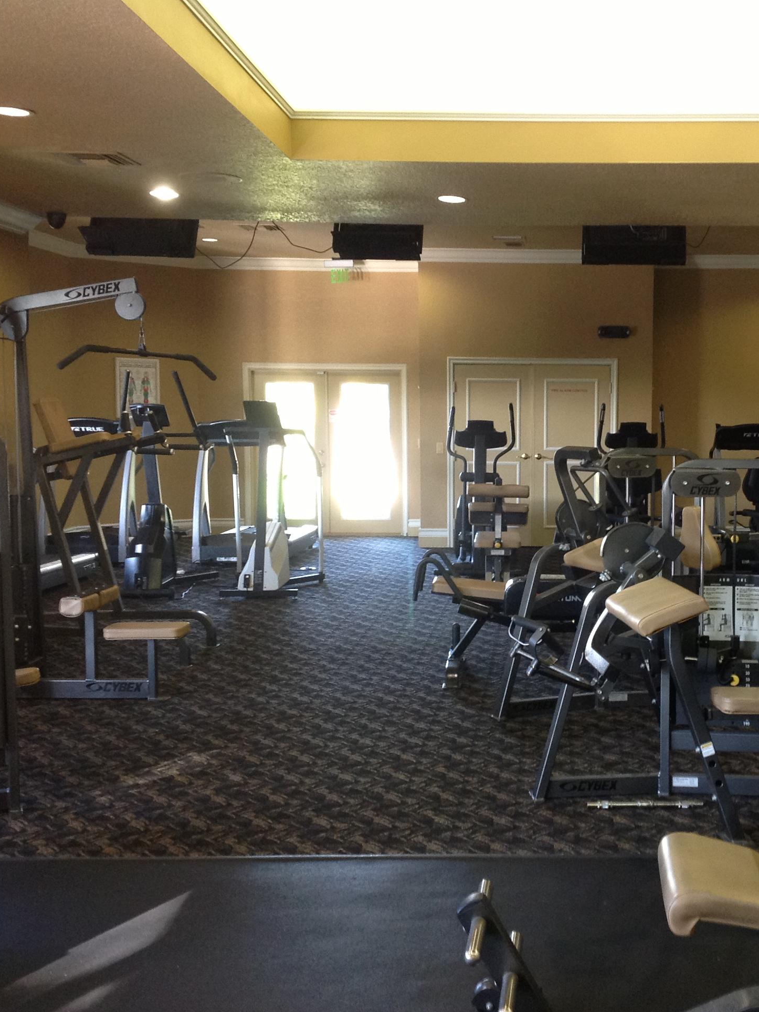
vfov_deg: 40.4
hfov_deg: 30.4
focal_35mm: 47
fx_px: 1374
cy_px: 507
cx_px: 558
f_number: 2.4
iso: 125
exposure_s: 1/15
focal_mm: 4.28
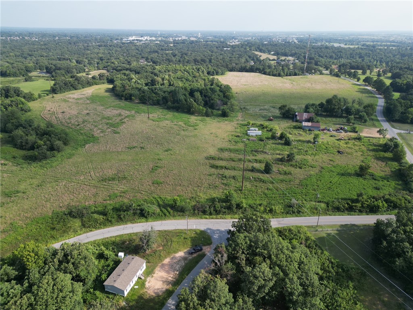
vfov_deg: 56.8
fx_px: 286
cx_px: 206
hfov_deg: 71.6
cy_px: 155
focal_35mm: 24
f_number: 1.7
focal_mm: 6.72
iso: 200
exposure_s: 1/2000
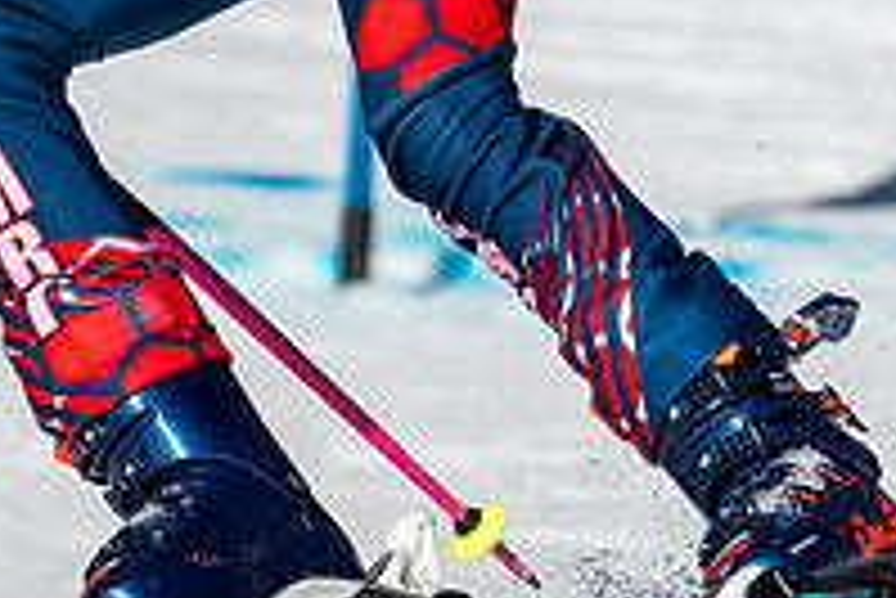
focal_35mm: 1813
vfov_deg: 0.8
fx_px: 45155
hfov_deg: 1.1
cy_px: -129
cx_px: 420
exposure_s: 1/2000
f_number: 8
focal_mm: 400
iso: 200
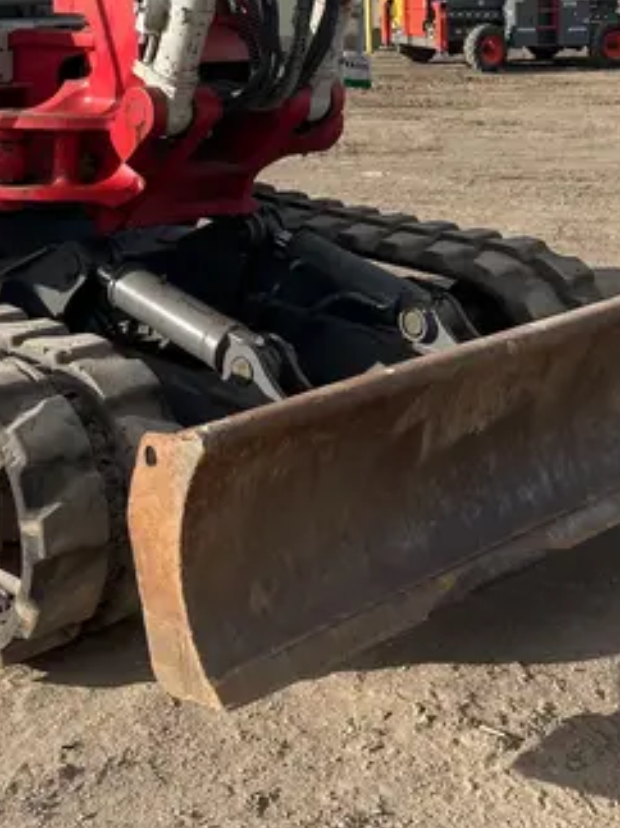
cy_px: -50
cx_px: 154
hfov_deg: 24.5
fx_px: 1410
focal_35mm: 59
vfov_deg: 29.9
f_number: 1.6
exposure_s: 1/3311
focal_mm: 5.1
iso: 50
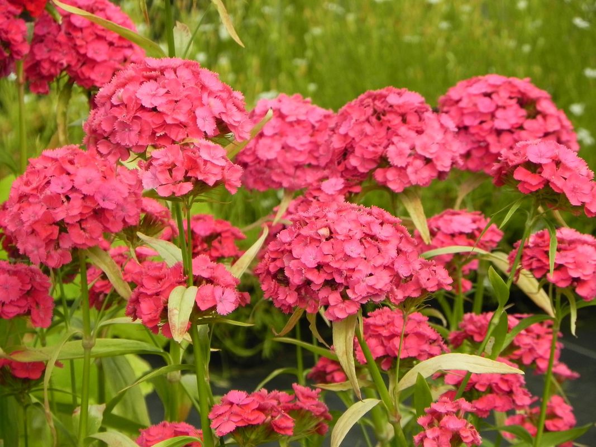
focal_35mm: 291
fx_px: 5010
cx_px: 298
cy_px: 224
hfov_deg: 6.8
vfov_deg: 5.1
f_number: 5
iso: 160
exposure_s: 1/800
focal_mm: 51.8
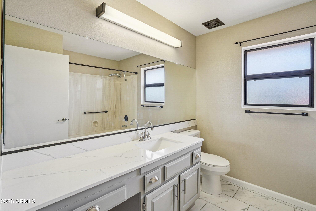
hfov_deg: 96.7
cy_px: 106
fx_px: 140
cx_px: 158
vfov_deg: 73.7
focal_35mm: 16
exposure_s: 1/80
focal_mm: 16
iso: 400
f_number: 8
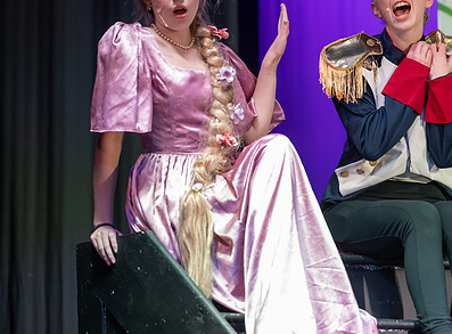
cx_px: 347
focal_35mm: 354
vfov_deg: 4.2
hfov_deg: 5.6
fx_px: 4596
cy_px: 162
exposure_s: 1/250
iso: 2800
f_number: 2.8
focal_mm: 200
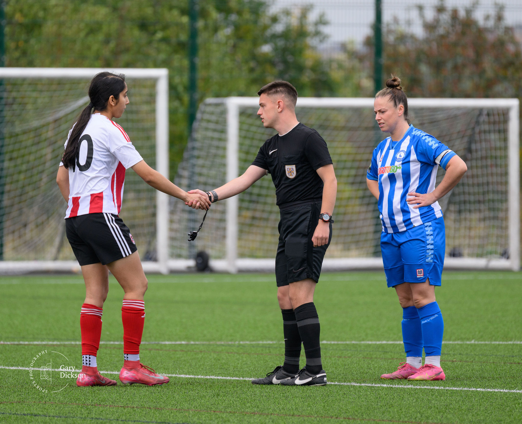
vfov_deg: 3.4
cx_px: 253
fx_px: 7161
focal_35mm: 461
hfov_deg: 4.2
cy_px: 164
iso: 500
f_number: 5.3
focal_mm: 320
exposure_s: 1/800
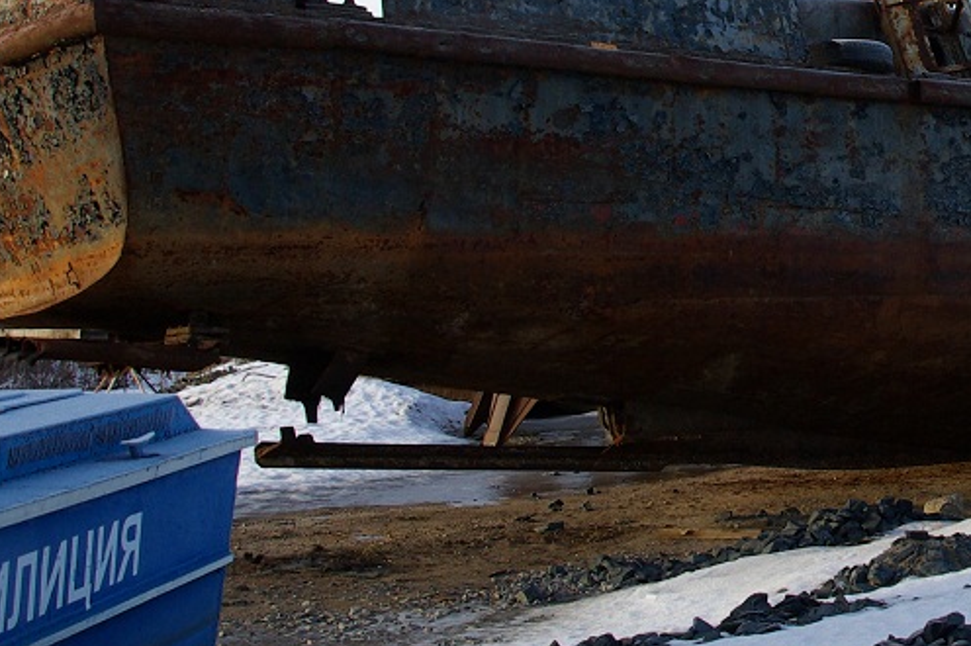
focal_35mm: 80
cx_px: 1002
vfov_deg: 16.8
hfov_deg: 24.1
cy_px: 83
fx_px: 2156
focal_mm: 22
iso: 200
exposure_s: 1/180
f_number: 6.7
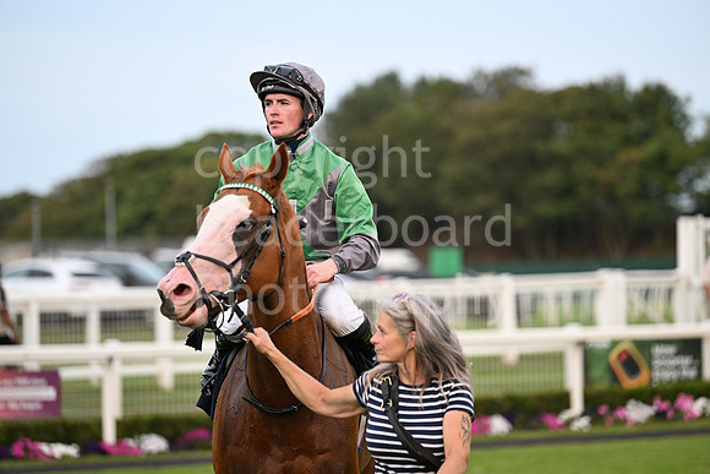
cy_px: 237
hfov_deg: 12.1
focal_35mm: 170
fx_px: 3353
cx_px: 355
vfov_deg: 8.1
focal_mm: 170
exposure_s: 1/800
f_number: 3.2
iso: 2000
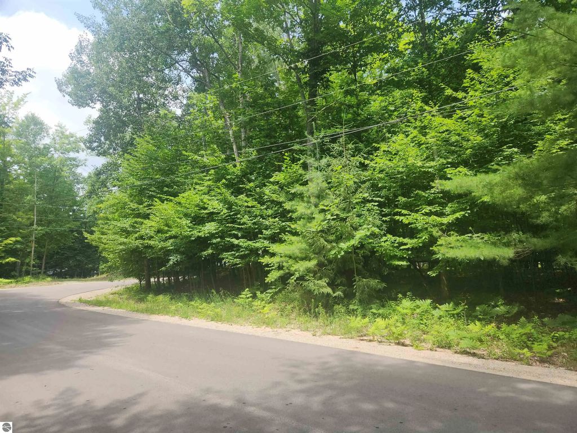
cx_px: 288
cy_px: 216
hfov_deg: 73.9
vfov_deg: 58.9
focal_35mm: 23
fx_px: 383
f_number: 1.8
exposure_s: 1/523
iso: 20
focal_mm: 5.4
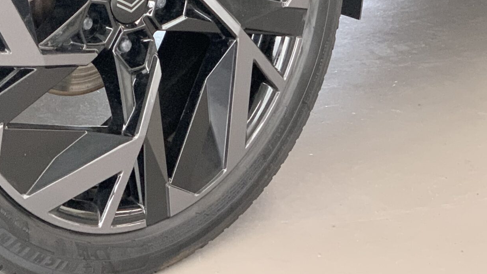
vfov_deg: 10.1
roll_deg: +0.4
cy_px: -53
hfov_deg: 18.0
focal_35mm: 118
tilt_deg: -14.2
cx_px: 81
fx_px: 1524
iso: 500
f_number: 2.4
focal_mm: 6
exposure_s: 1/60
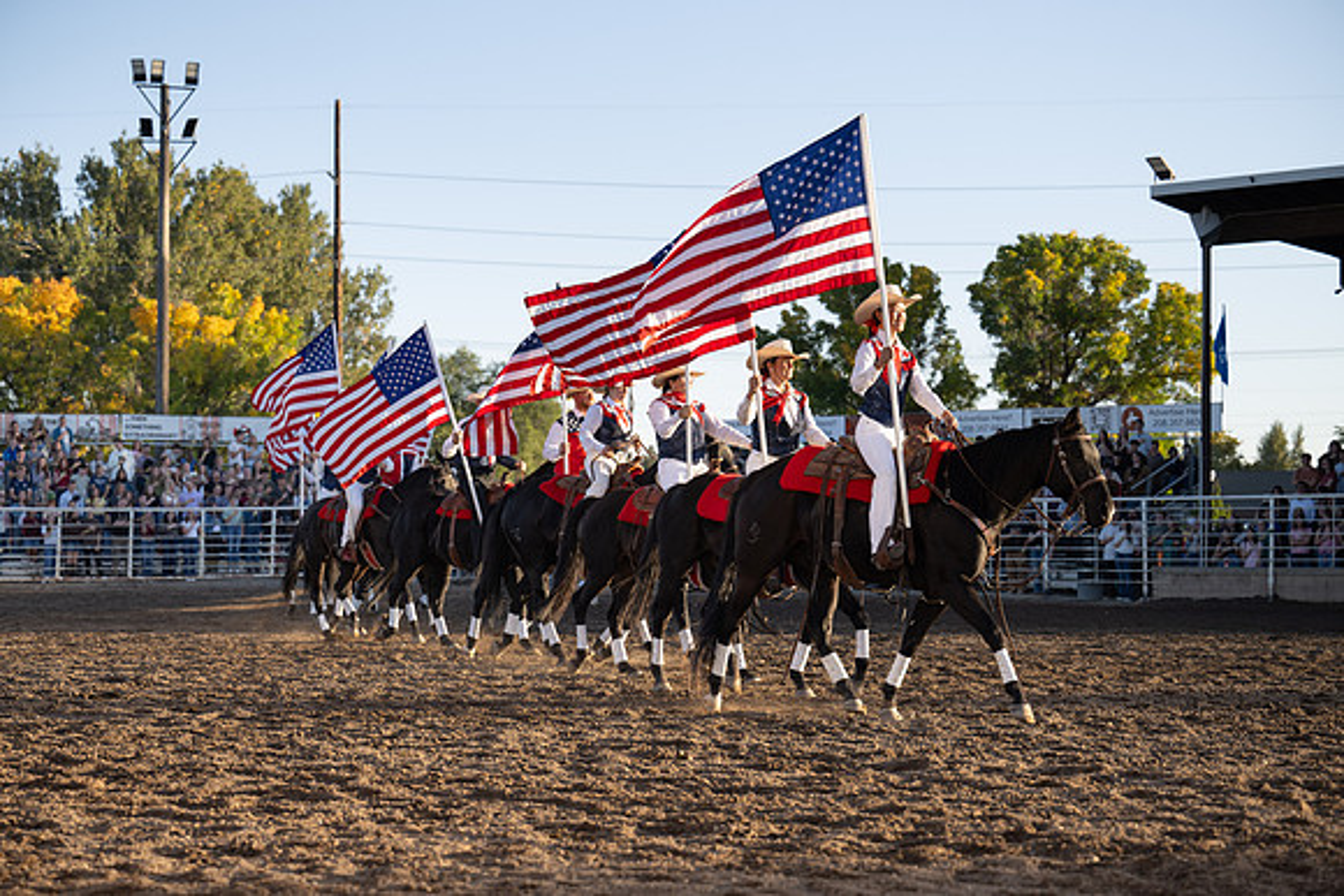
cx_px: 672
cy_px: 448
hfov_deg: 27.0
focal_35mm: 75
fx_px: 2801
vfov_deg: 18.2
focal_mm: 75
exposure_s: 1/500
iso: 160
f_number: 4
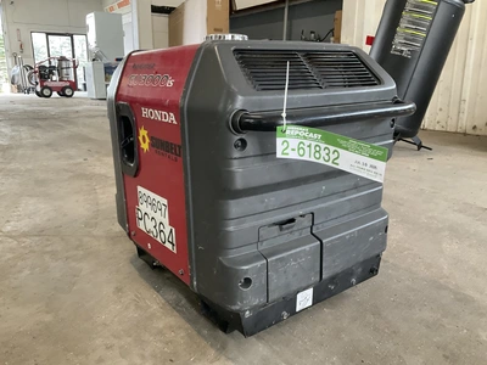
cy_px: 182
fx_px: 408
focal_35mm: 29
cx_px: 244
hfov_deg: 61.7
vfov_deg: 48.2
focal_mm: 3
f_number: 1.8
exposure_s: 1/60
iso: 160
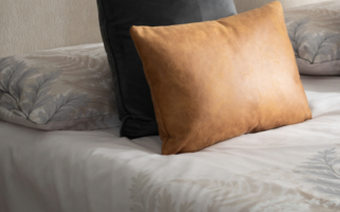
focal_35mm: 150
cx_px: 249
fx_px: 1389
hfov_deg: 13.9
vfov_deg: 8.7
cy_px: 5
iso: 800
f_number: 4
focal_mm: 70
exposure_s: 1/100
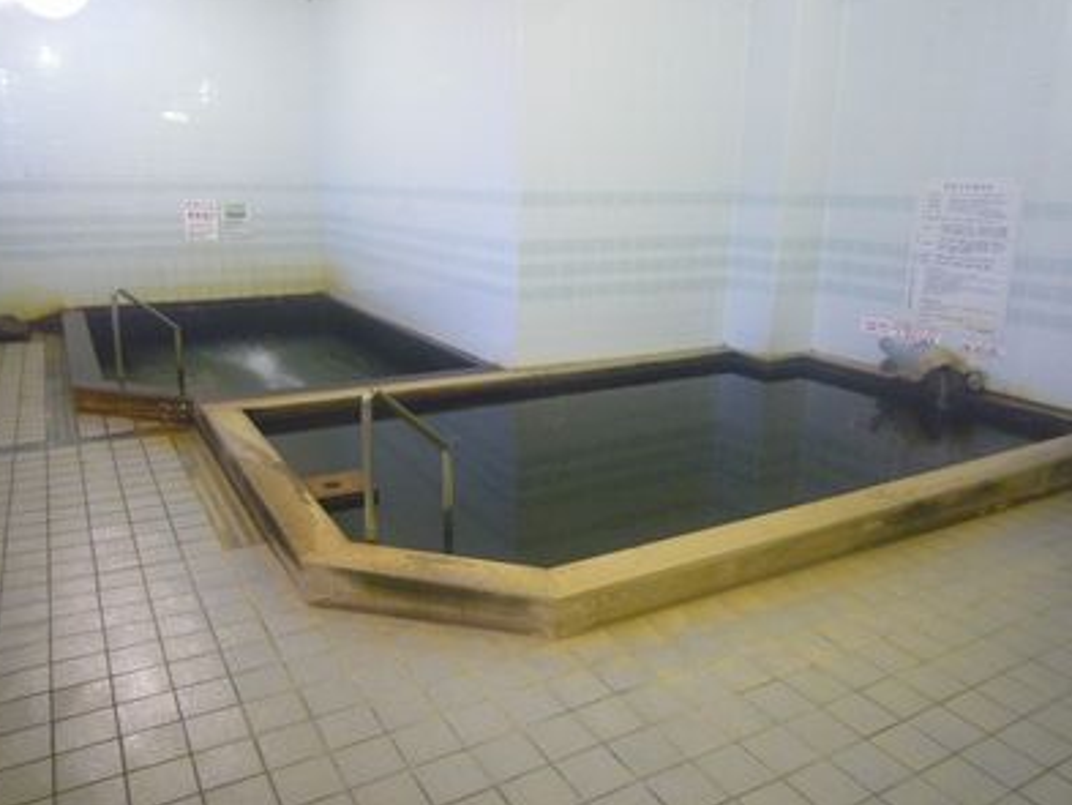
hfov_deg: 67.3
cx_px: 517
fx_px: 805
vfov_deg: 53.1
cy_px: 400
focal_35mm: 26
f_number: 2.8
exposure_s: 1/8
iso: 400
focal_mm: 4.4
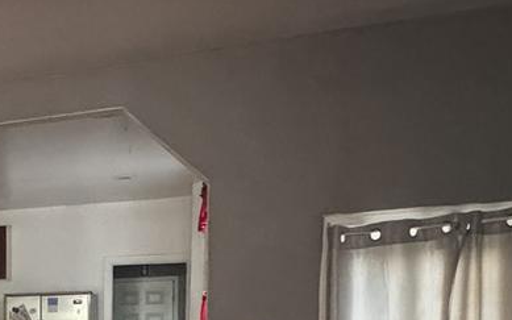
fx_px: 767
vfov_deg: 22.0
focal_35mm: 55
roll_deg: +1.0
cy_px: 370
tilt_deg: -3.6
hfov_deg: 28.6
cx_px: -187
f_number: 2.2
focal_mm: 2.22
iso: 2500
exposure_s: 1/27
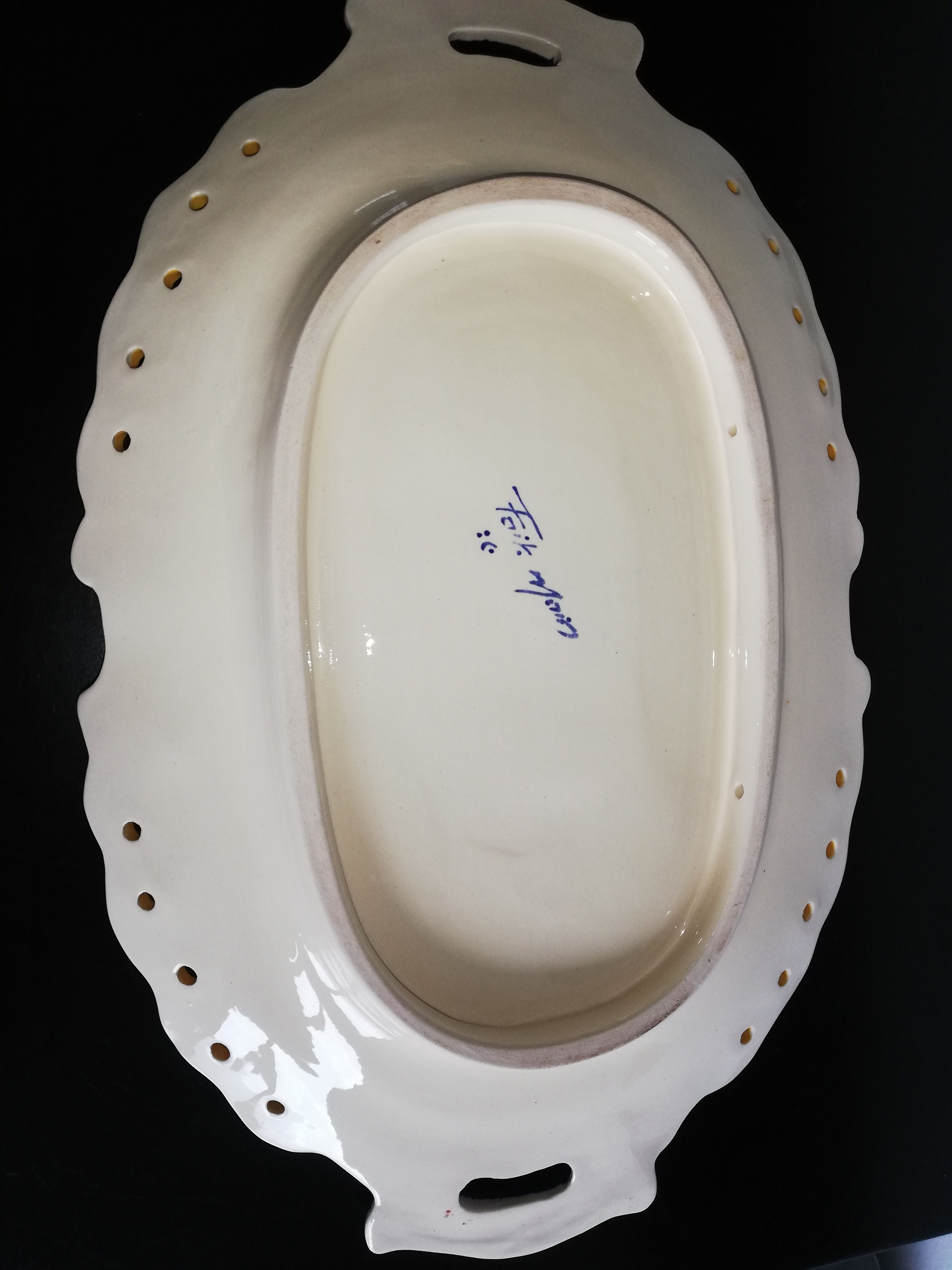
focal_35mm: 26
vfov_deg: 67.3
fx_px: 953
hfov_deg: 53.1
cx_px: 476
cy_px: 635
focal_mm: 3.81
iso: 160
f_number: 2.2
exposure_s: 1/33.3
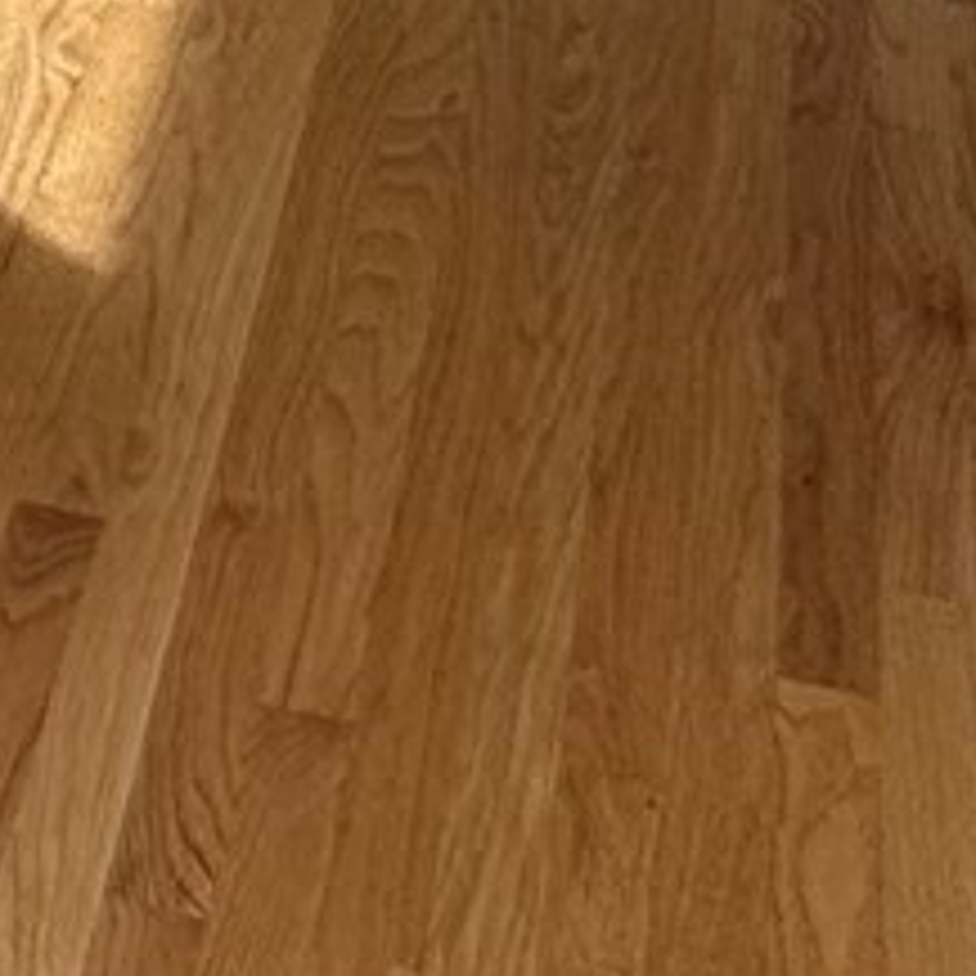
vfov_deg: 13.7
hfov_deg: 13.3
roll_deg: +1.7
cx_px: -837
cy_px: -625
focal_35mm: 117
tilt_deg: -19.1
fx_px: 3732
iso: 40
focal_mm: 2.22
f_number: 2.2
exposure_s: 1/176
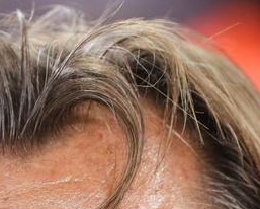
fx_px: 5753
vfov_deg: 2.1
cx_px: 107
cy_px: 339
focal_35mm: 747
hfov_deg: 2.6
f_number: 2.8
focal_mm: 200
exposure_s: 1/800
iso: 2000
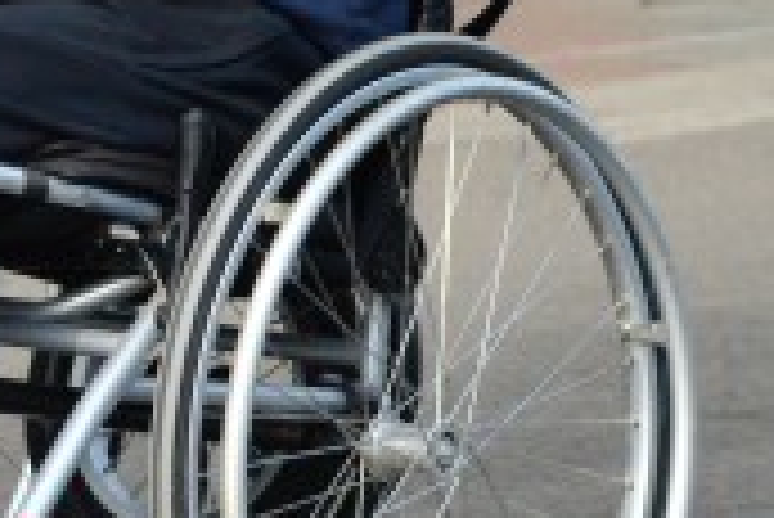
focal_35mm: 599
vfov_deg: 2.3
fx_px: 12889
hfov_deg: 3.4
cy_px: 81
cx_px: -338
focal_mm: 86
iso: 800
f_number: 5
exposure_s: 1/1250
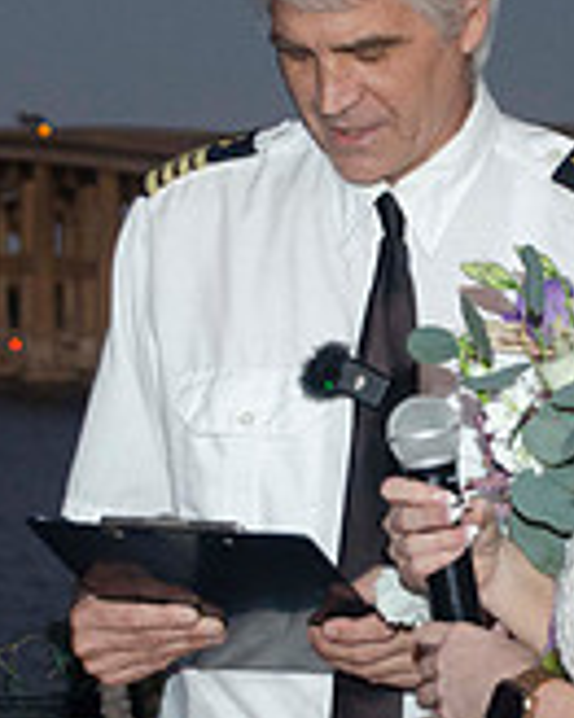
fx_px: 5292
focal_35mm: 249
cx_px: 315
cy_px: 398
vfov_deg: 7.8
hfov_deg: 6.2
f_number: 5.6
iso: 800
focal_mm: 50
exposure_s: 1/50
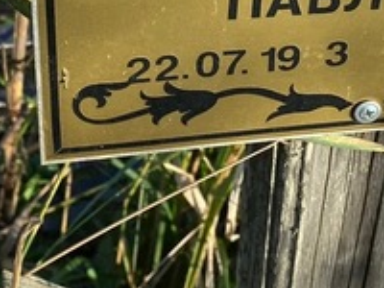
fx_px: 1154
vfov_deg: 14.0
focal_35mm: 104
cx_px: 332
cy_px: -13
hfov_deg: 18.6
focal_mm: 4.25
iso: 32
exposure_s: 1/1043
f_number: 1.8
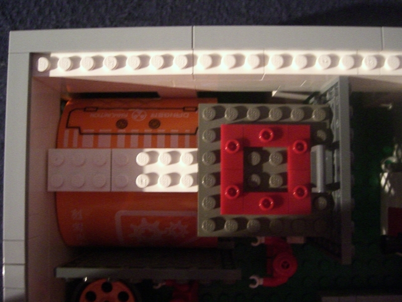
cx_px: 201
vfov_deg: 37.7
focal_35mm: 38
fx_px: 441
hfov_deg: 49.0
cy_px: 151
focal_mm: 7.9
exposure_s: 1/30
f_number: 2.8
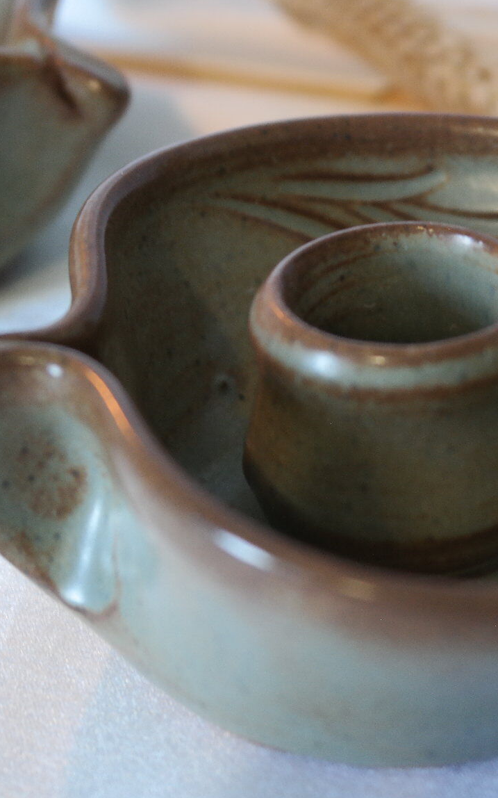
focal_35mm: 89
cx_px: 475
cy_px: 398
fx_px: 1934
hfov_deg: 14.5
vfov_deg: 23.3
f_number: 5.6
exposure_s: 1/30
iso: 800
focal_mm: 38
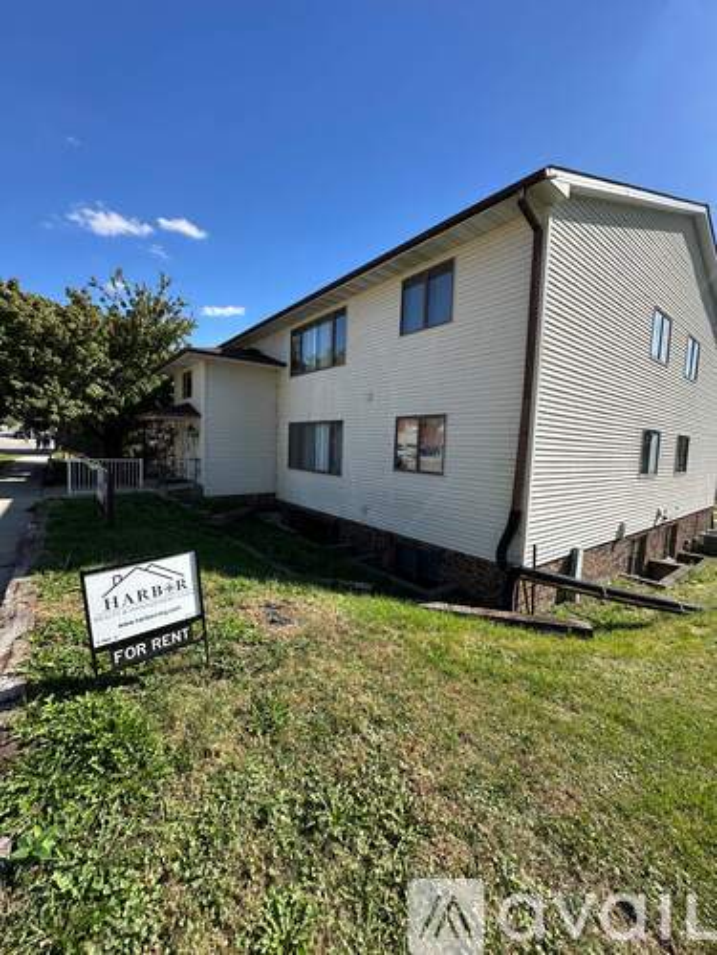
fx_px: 387
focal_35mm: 14
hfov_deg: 85.7
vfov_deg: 102.1
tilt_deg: -3.5
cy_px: 478
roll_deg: -4.5
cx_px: 358
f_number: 2.2
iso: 50
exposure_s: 1/963
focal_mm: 2.22
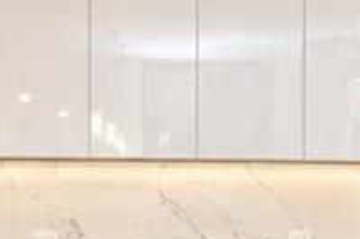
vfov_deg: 17.1
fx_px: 779
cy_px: 243
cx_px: 318
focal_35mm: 78
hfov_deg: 25.3
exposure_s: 1/60
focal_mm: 10
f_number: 8
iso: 2000
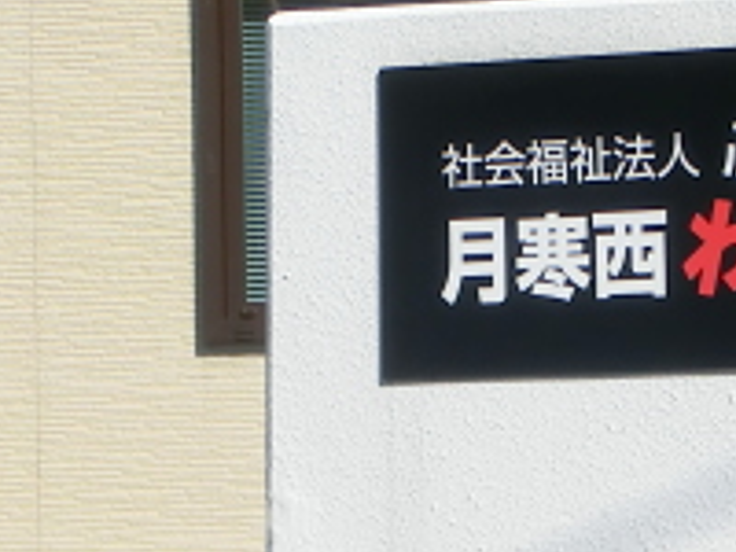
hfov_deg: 7.0
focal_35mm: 282
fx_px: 5996
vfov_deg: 5.3
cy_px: 526
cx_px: 390
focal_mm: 15.51
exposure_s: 1/800
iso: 80
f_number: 5.1
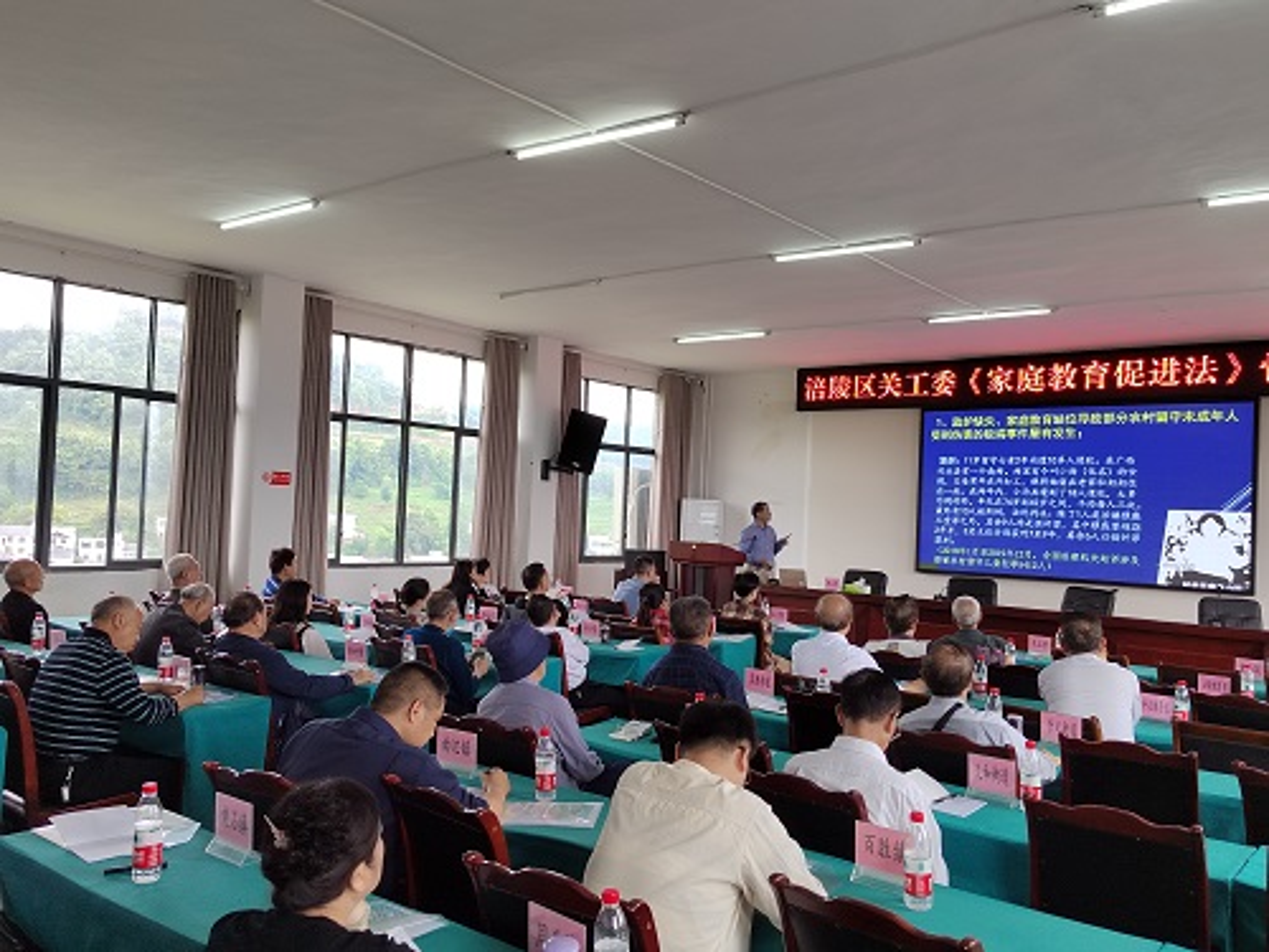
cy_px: 476
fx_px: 1063
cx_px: 634
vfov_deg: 48.2
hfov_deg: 61.7
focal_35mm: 29
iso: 169
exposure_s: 1/100
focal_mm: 5.52
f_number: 1.9
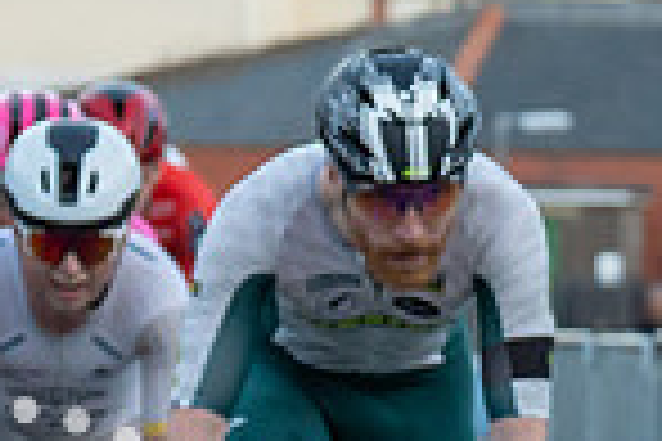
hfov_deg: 3.8
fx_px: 10058
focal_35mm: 547
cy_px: 474
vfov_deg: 2.5
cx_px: 952
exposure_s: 1/800
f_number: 4.5
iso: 800
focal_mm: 70
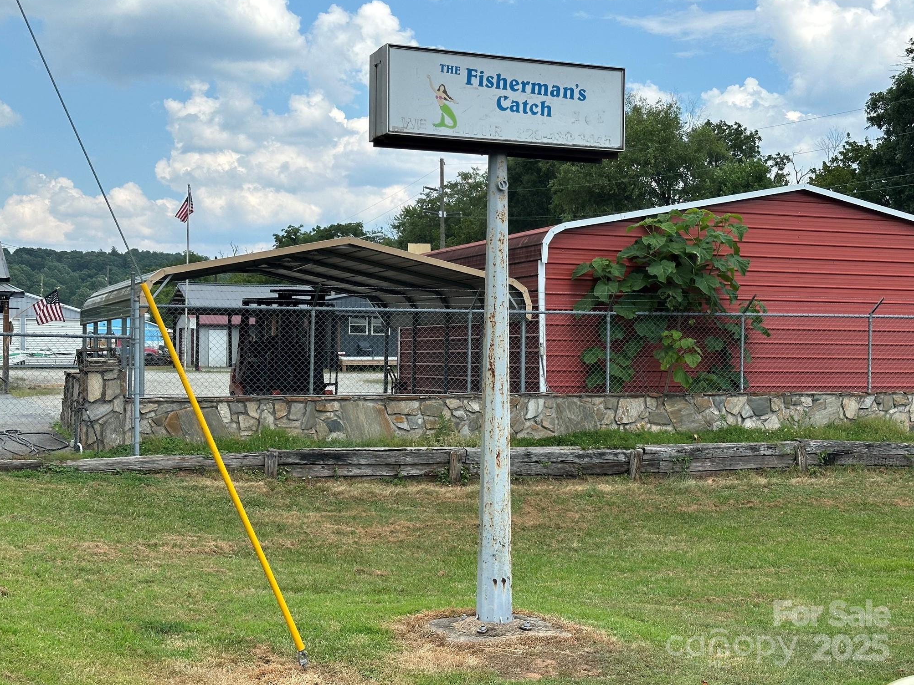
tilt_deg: -0.4
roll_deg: -0.6
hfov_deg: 38.9
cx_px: 457
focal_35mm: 49
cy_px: 336
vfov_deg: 29.7
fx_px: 1294
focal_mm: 6.86
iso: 64
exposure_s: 1/2976
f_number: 1.78
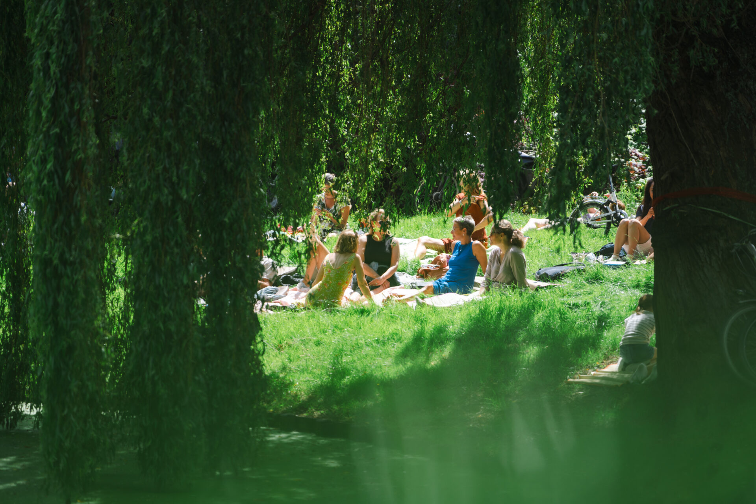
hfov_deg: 13.7
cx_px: 378
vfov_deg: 9.1
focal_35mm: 150
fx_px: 3150
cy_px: 252
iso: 100
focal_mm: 150
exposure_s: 1/800
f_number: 2.8
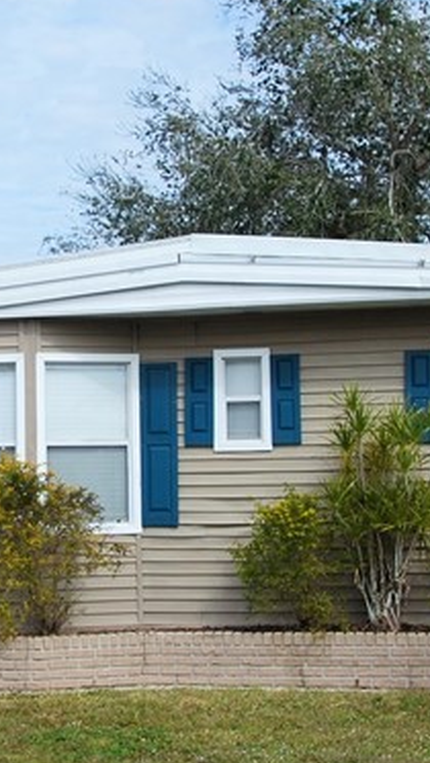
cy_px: 350
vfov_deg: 28.9
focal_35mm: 73
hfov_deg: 16.3
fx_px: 1479
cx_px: 28
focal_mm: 16
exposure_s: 1/250
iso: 100
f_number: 8
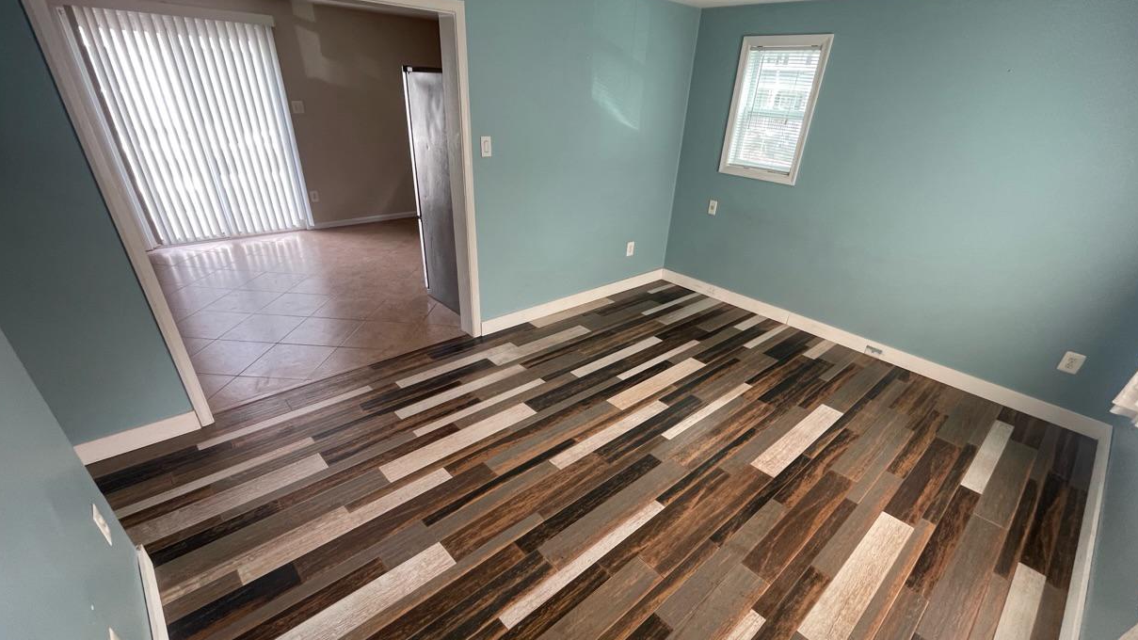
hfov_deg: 103.0
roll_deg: -4.1
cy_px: 369
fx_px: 453
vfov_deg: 70.1
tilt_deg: -31.0
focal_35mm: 15
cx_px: 578
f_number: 2.4
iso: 200
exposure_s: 1/99
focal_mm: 1.54
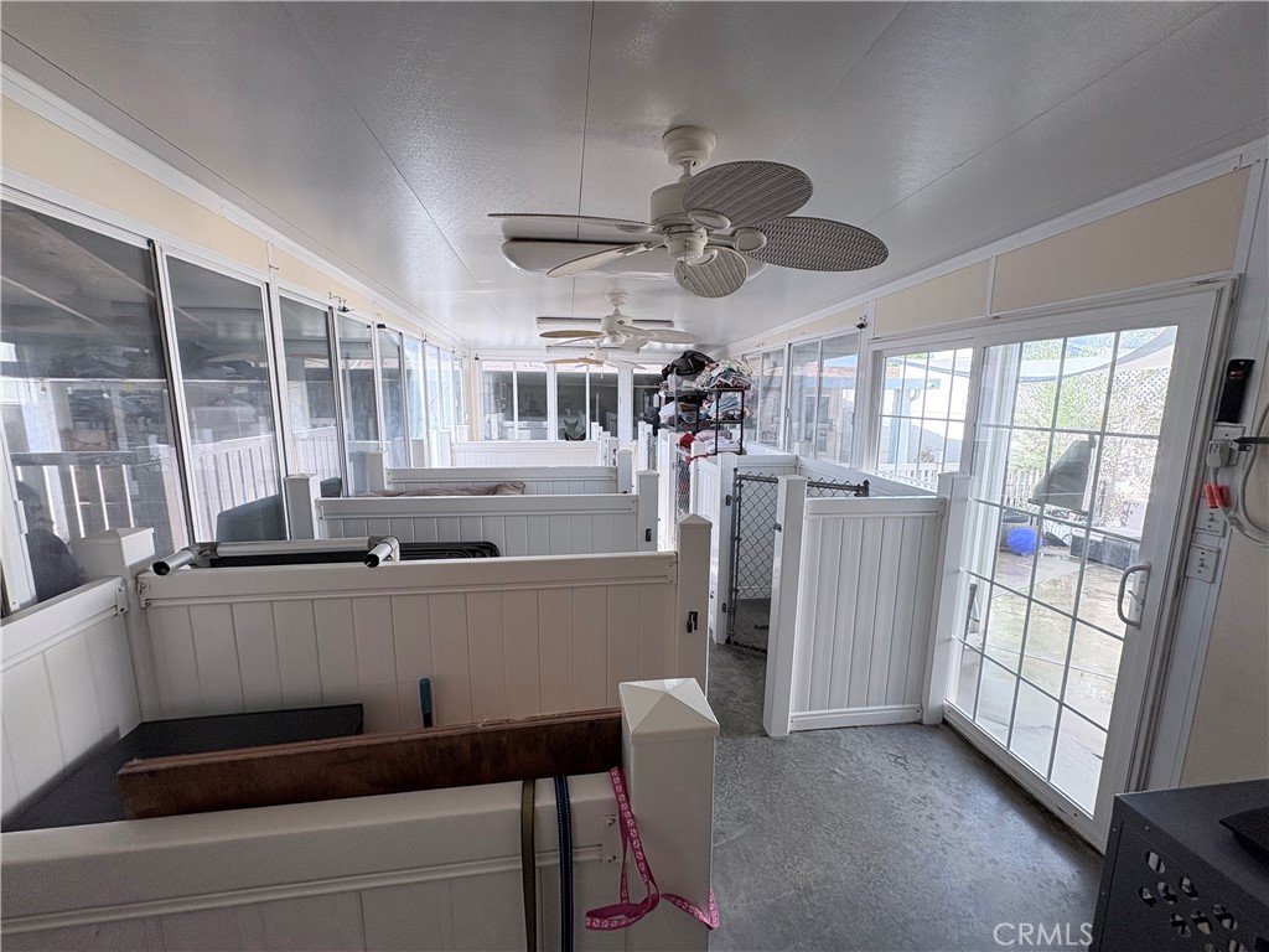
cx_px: 634
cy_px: 476
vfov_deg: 85.7
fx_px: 513
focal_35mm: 14
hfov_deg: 102.1
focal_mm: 2.22
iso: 80
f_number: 2.2
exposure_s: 1/109
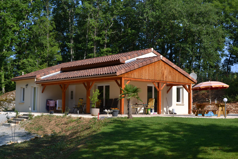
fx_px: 317
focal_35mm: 48
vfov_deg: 28.1
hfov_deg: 41.1
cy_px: 80
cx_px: 119
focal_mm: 32
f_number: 8
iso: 100
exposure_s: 1/250
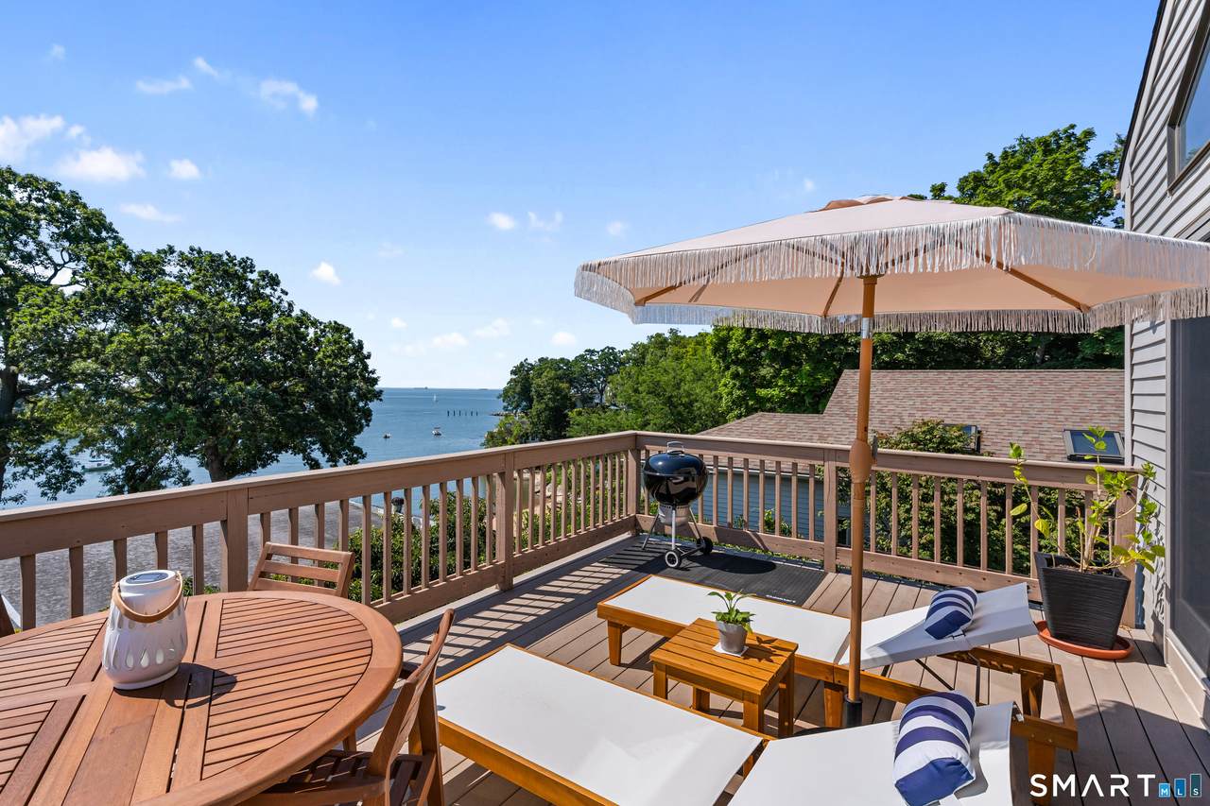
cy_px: 403
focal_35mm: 17
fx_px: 571
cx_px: 605
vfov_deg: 70.4
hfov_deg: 93.3
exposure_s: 1/1600
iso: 320
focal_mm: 17
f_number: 8
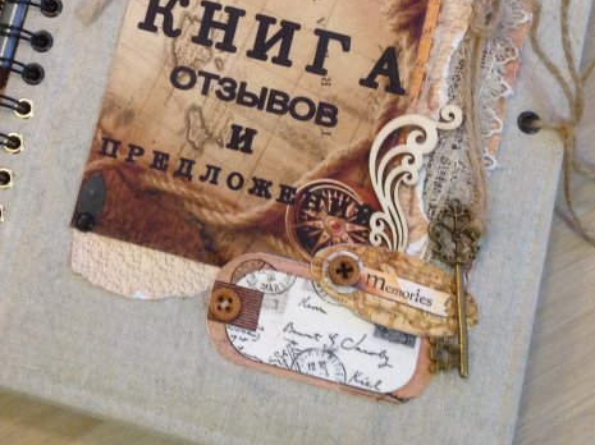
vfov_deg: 18.9
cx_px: 41
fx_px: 1322
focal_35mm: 77
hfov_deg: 24.5
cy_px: 76
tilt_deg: -77.8
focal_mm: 4.28
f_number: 2.4
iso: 250
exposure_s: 1/15
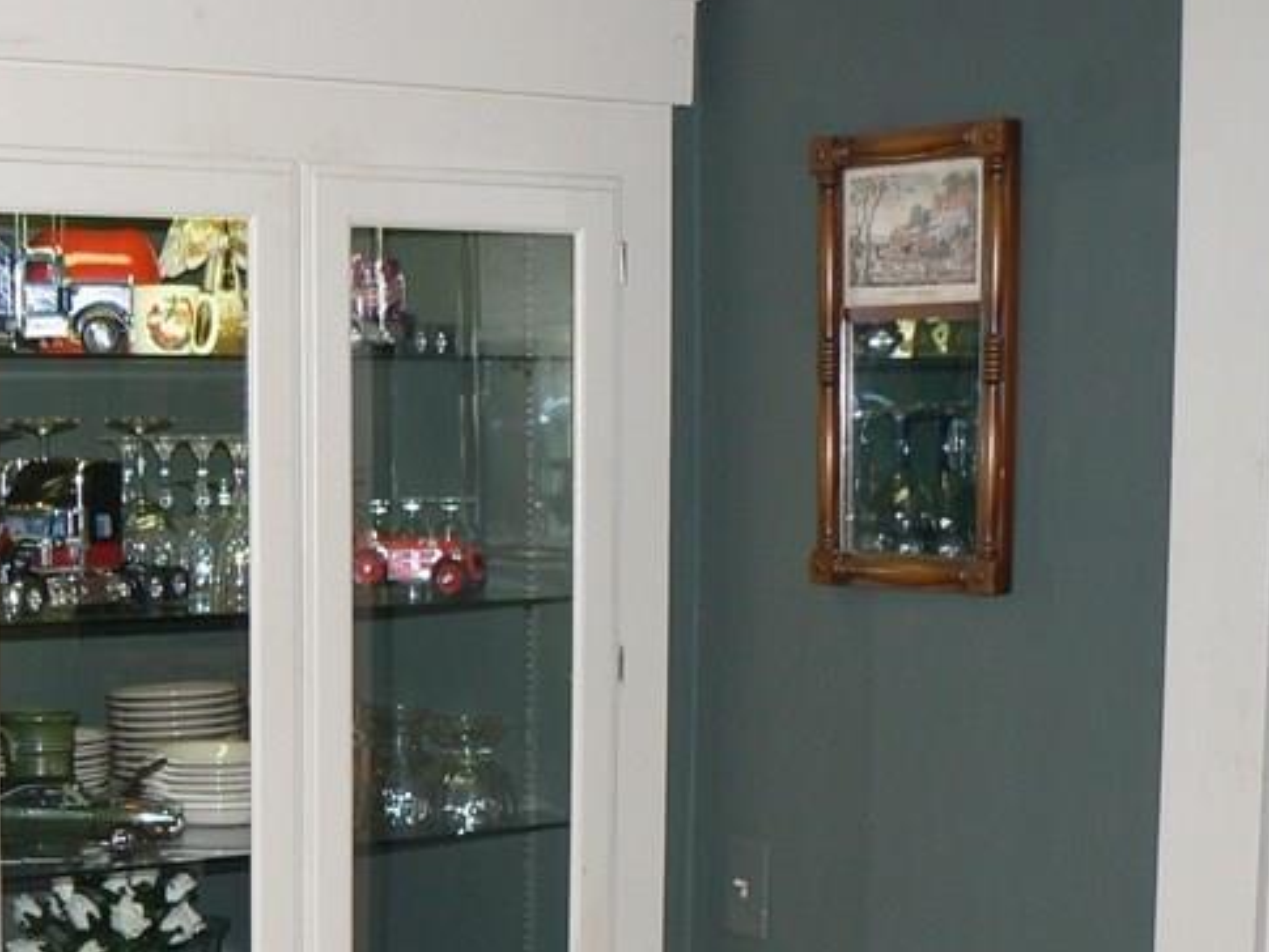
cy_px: 918
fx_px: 2787
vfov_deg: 18.9
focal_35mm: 76
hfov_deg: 24.5
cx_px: 0
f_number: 2.8
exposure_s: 1/30
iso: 100
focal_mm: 6
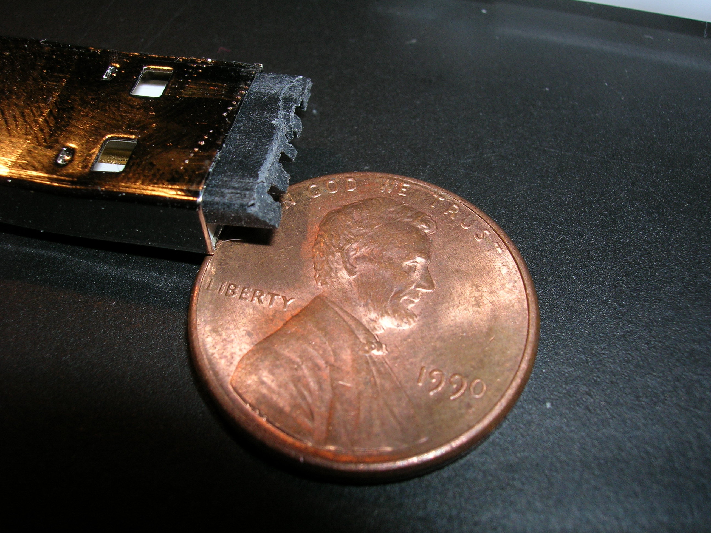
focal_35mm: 38
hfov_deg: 49.0
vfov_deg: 37.7
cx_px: 356
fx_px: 781
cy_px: 266
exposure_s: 1/60.1
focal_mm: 6.4
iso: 50
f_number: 5
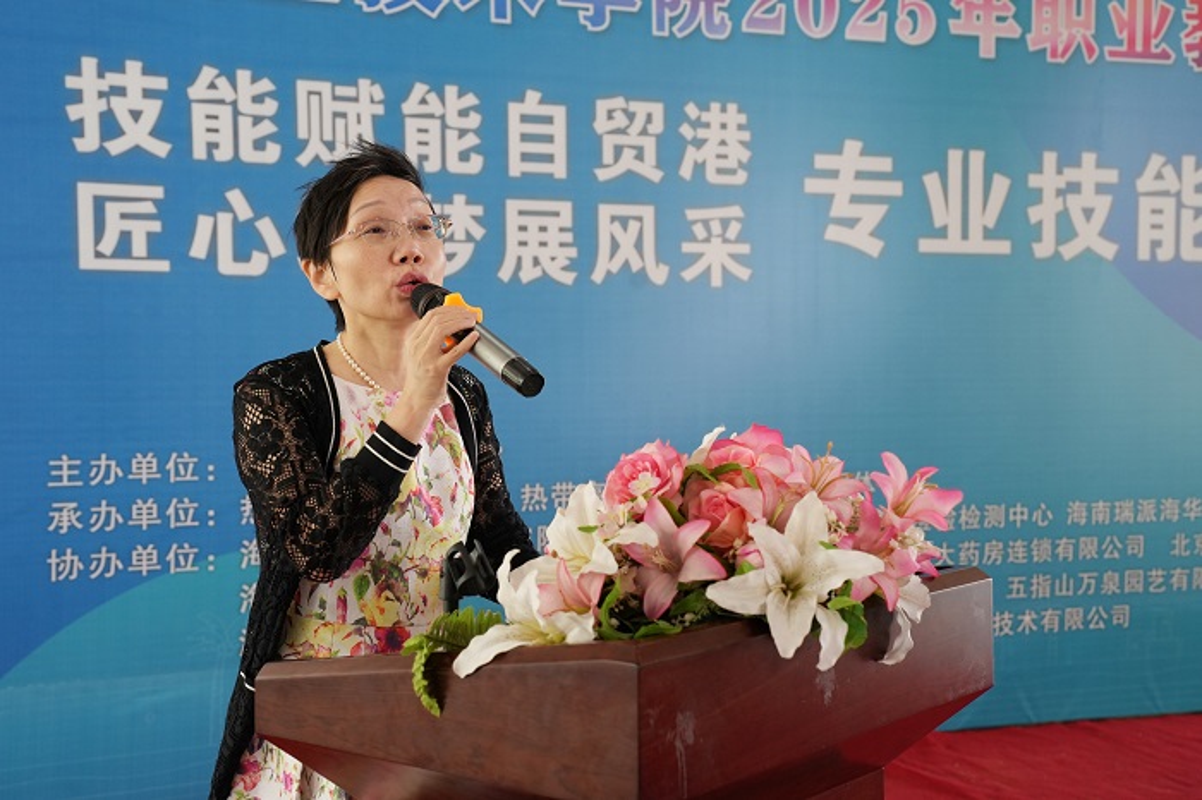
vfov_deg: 29.2
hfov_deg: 42.8
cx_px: 601
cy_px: 400
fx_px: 1535
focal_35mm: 46
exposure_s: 1/320
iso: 2000
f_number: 5.6
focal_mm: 46
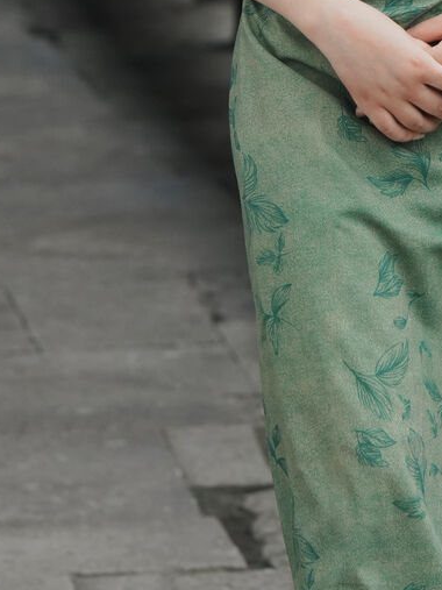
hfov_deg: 5.1
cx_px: 534
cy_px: -234
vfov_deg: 6.8
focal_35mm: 290
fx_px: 4939
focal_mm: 85
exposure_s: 1/500
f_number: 4
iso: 640
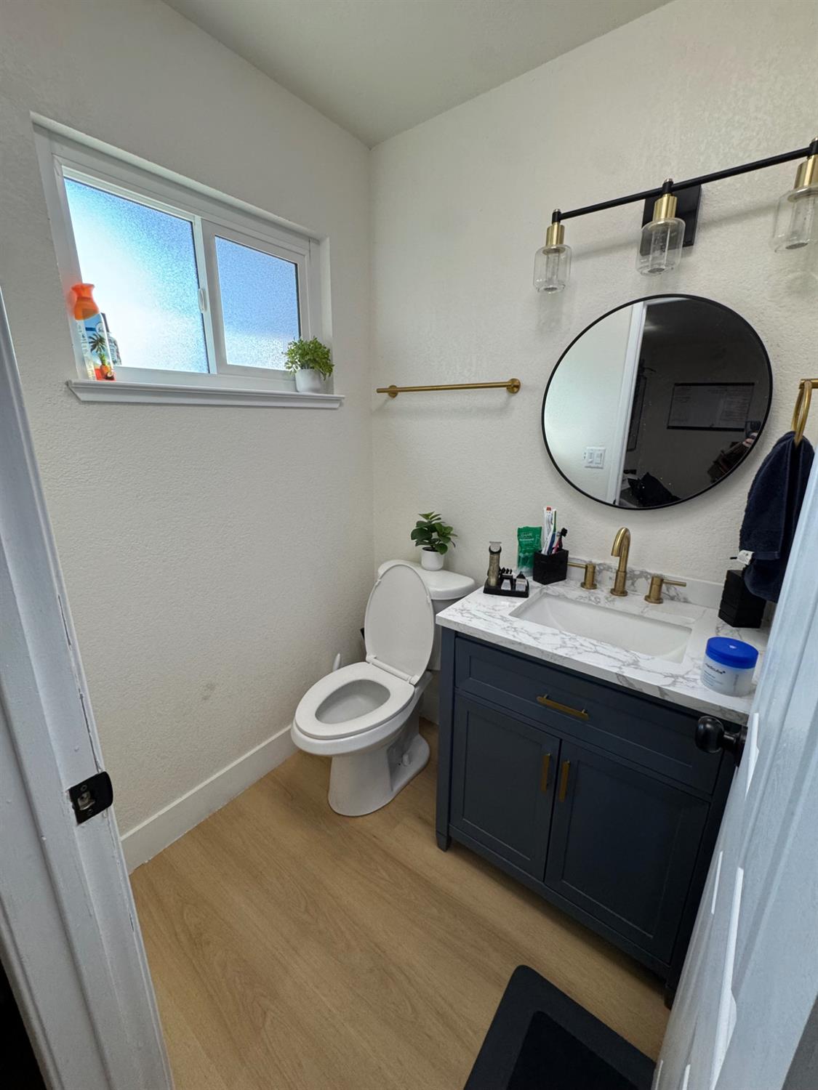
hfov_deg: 85.7
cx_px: 409
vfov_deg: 102.1
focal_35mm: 14
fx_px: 441
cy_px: 545
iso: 160
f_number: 2.2
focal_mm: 2.22
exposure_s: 1/120
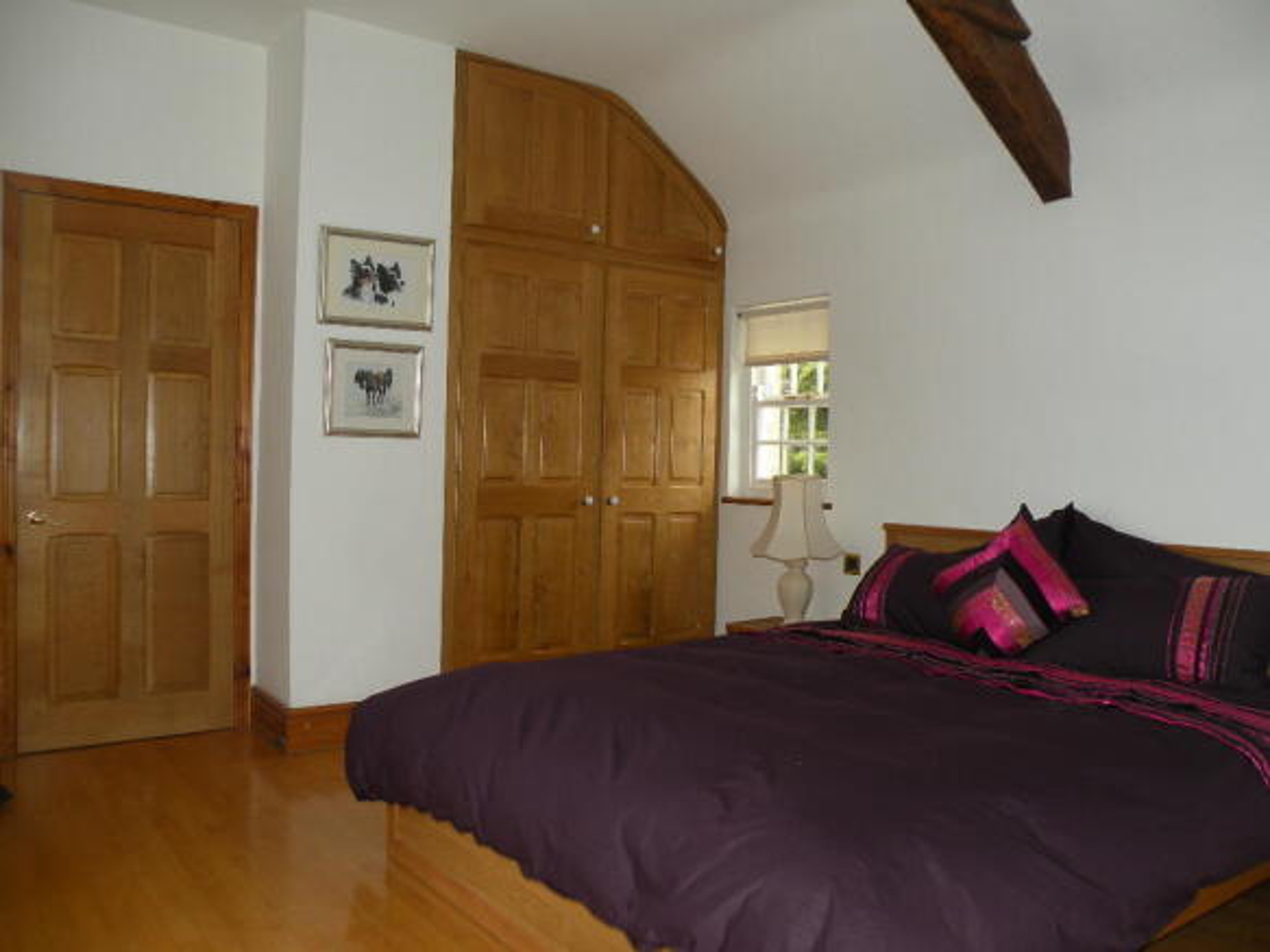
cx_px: 635
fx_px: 990
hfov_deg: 65.3
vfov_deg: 51.3
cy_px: 476
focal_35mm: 27
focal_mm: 4.7
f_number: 2.8
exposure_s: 1/57.2
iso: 64
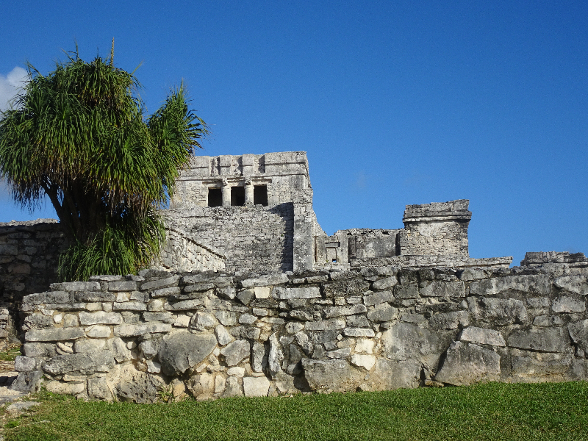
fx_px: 815
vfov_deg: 30.3
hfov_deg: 39.7
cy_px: 220
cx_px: 294
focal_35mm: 48
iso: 80
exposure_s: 1/1000
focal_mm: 8.18
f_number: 4.5
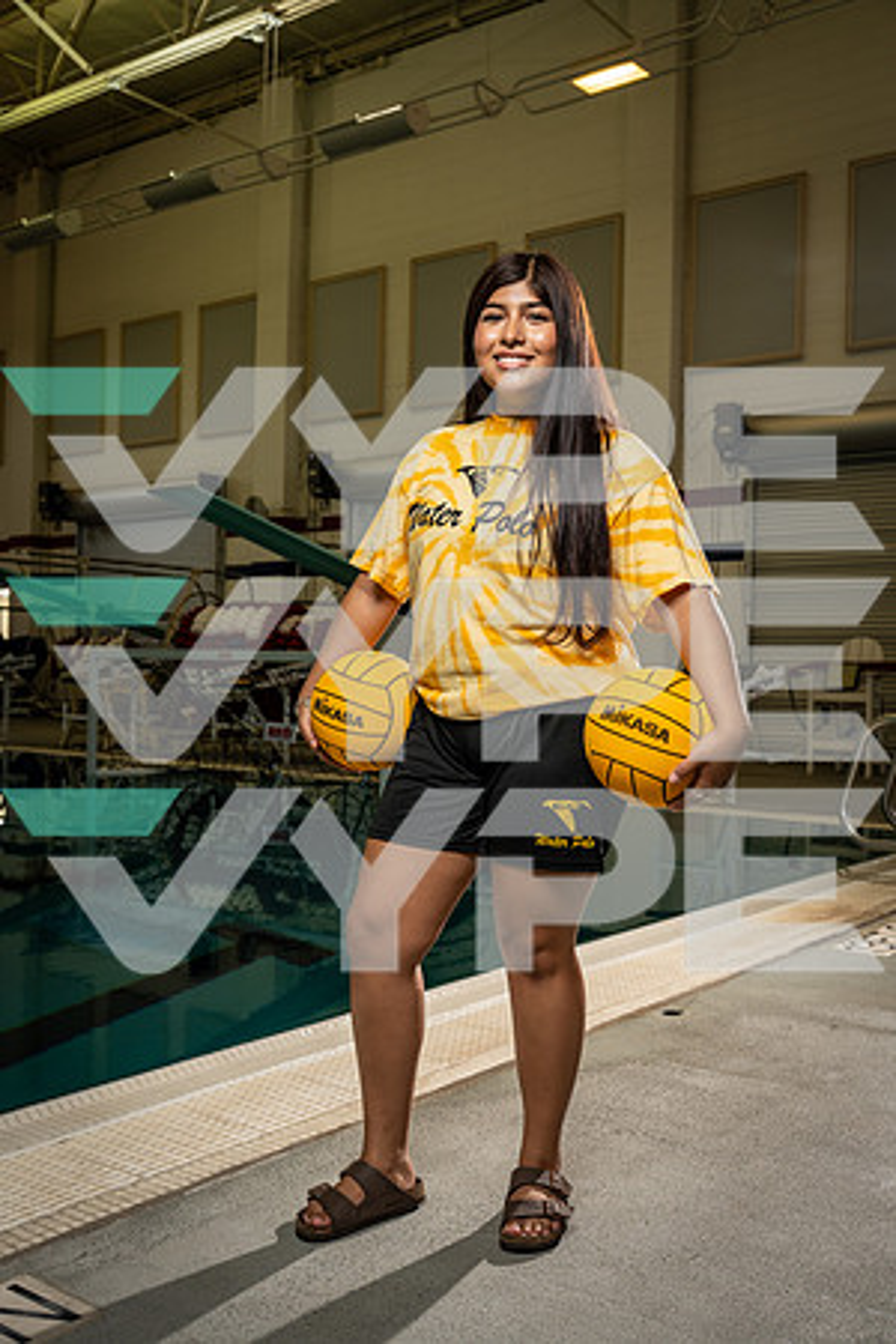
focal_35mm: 35
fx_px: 1307
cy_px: 672
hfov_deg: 37.9
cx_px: 448
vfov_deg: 54.4
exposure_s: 1/250
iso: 640
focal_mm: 35
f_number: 5.6
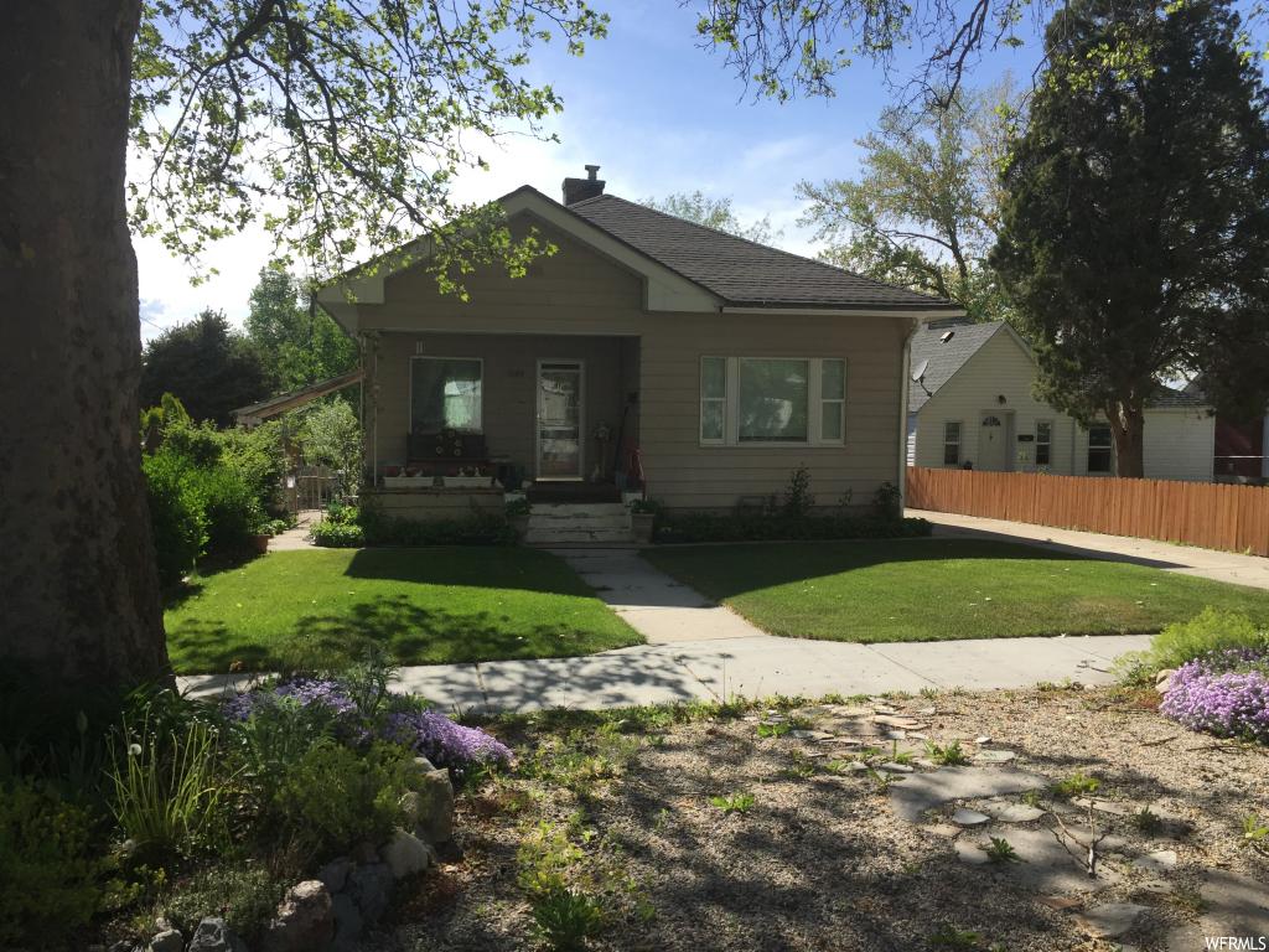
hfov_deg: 61.7
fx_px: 1063
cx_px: 634
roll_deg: +0.5
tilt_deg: -2.1
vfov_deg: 48.2
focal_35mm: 29
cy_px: 476
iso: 32
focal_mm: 4.15
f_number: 2.2
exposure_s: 1/1799
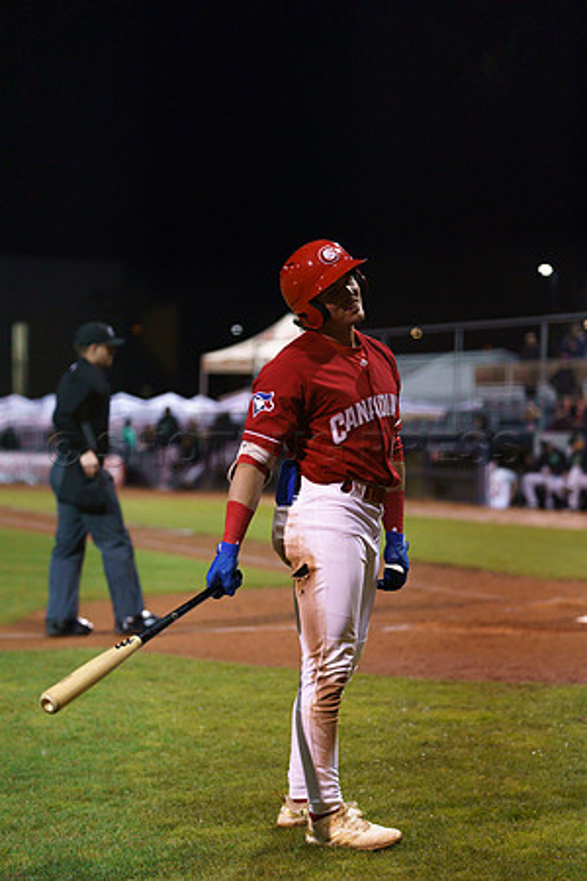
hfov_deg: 14.7
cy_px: 440
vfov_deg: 21.9
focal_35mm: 93
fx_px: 2274
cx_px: 294
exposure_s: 1/1250
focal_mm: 93
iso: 2000
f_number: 2.8
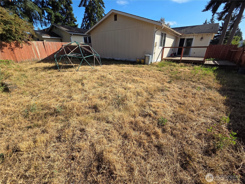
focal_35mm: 13
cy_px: 92
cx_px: 122
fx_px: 92
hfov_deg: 106.2
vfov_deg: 89.9
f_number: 2.2
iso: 50
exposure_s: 1/1343
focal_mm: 2.2
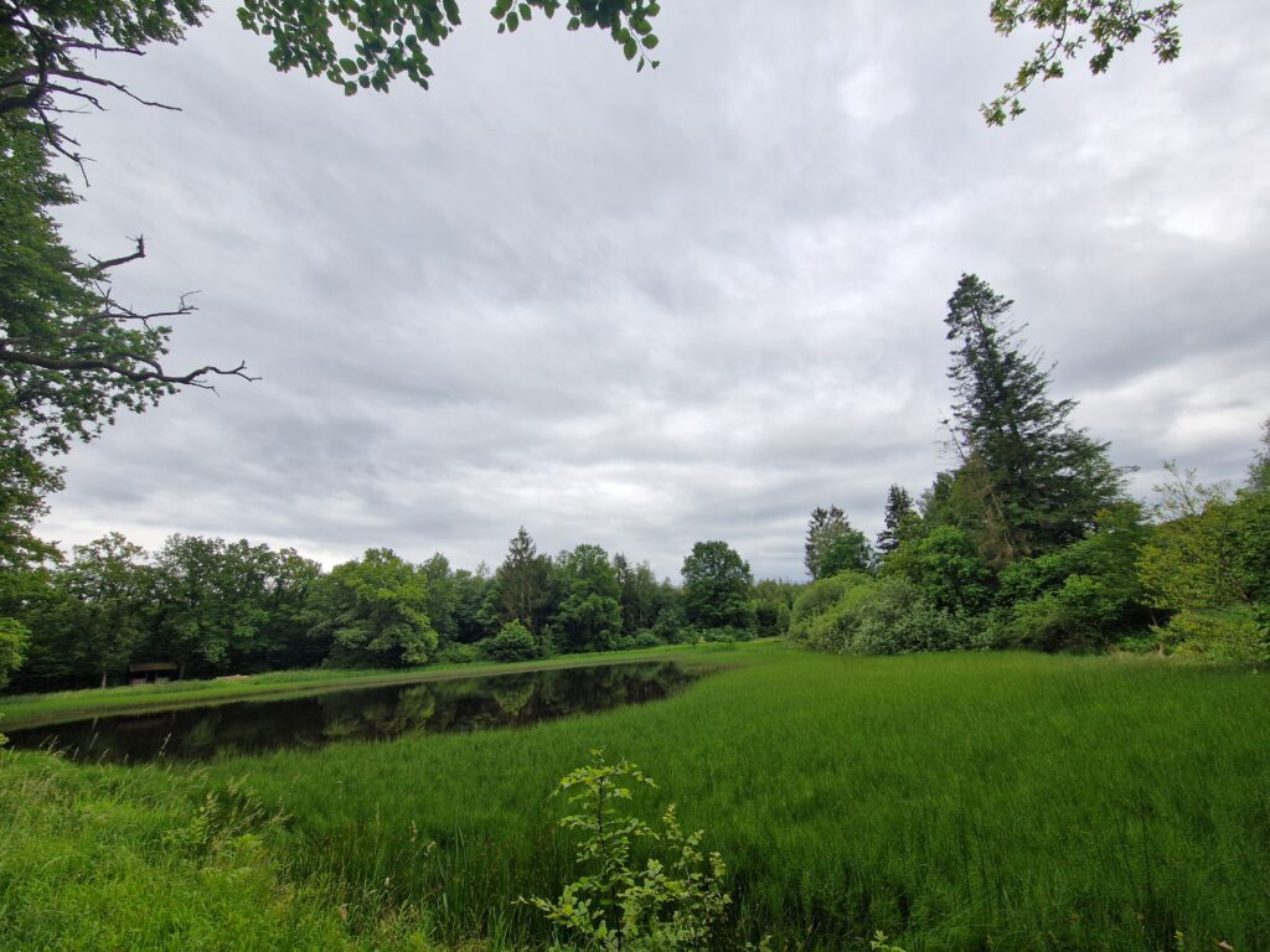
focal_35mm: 13
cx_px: 635
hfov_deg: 106.2
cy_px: 476
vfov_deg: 89.9
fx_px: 477
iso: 50
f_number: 2.2
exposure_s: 1/340
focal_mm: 2.2
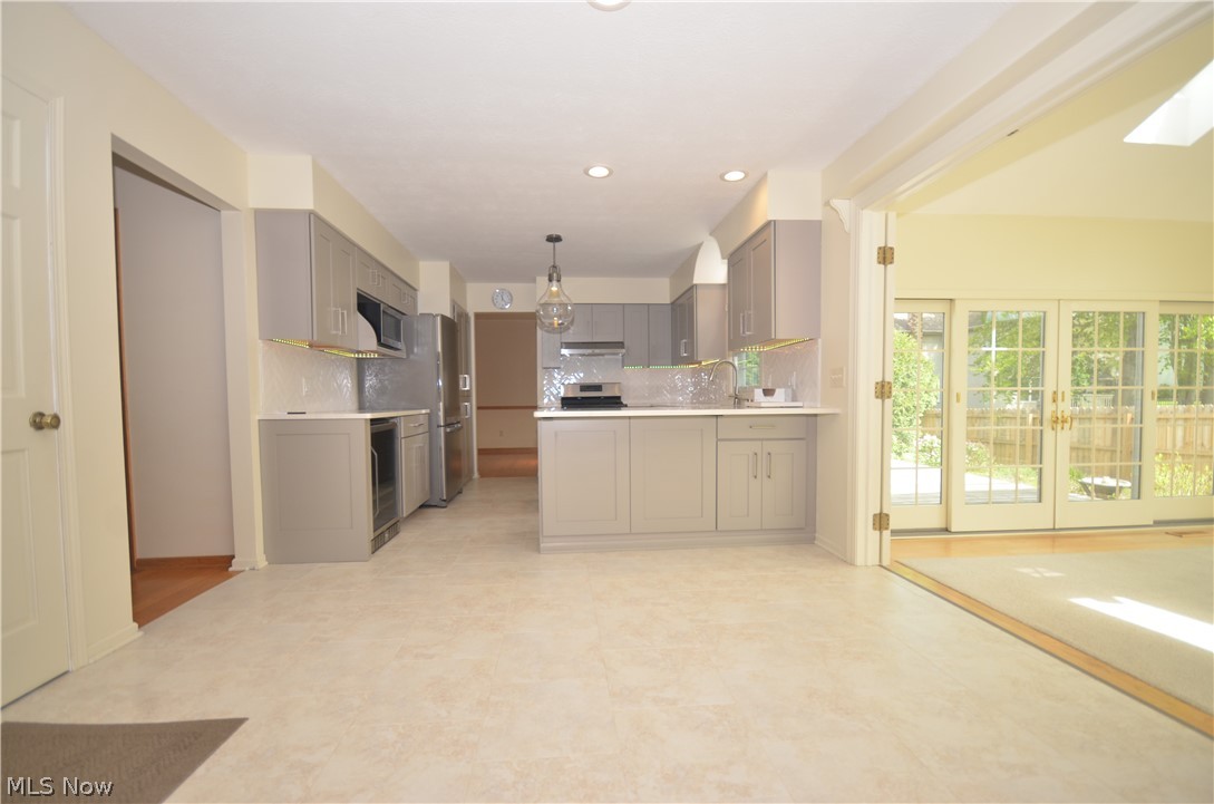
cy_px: 402
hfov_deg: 100.5
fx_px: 505
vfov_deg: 77.1
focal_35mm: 15
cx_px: 607
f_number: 4.5
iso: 200
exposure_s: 1/80
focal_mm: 10
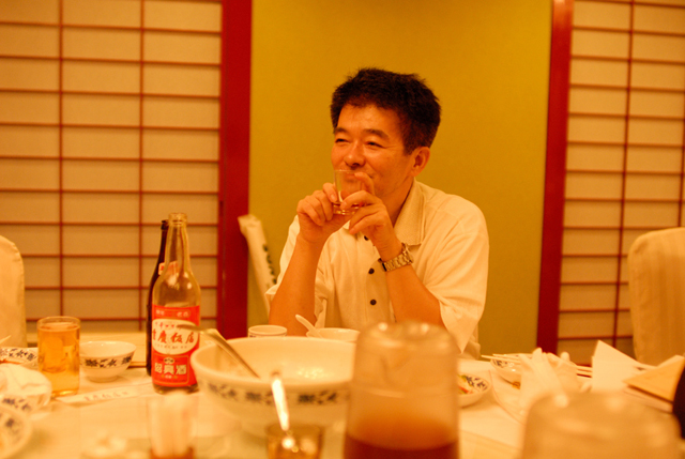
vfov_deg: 32.0
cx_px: 342
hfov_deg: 46.3
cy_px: 230
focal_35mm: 42
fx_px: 800
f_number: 2
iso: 800
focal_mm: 28
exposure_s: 1/80
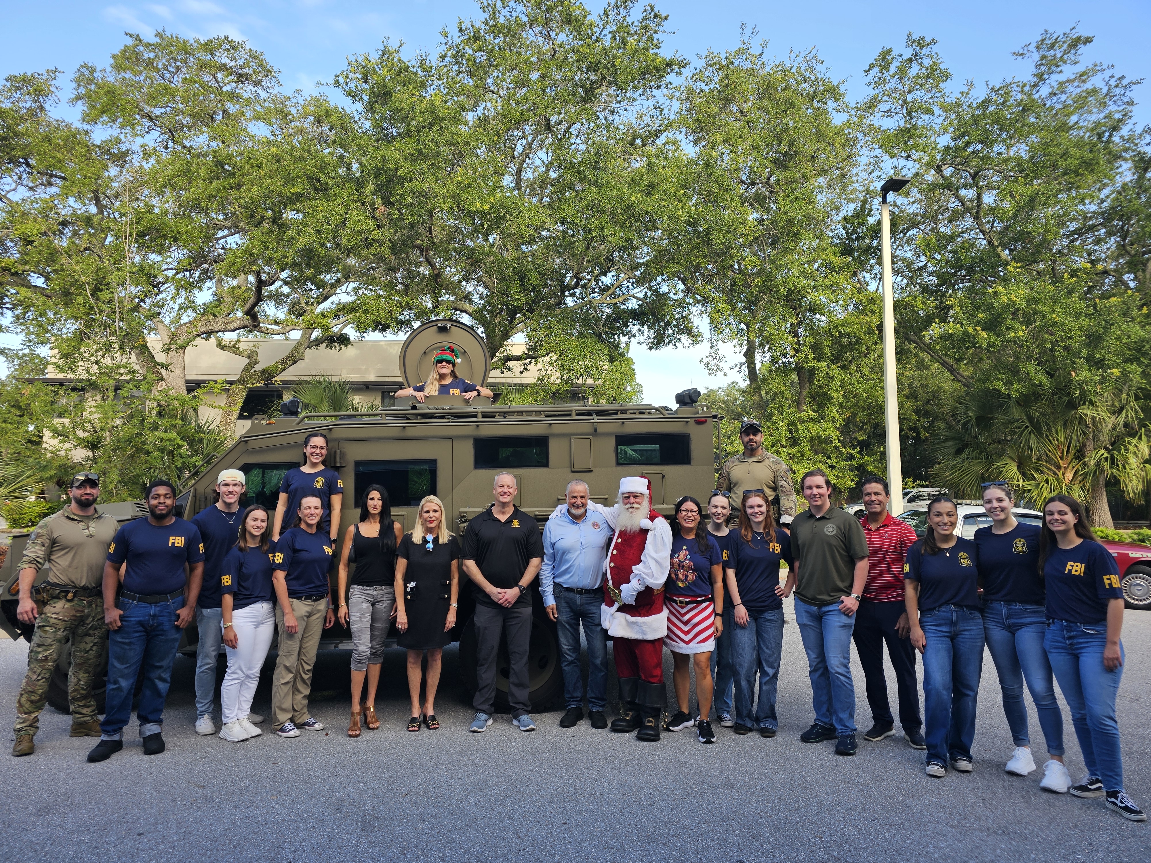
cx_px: 576
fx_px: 765
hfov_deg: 73.9
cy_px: 432
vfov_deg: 58.9
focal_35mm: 23
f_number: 1.7
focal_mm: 6.3
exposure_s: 1/127
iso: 10
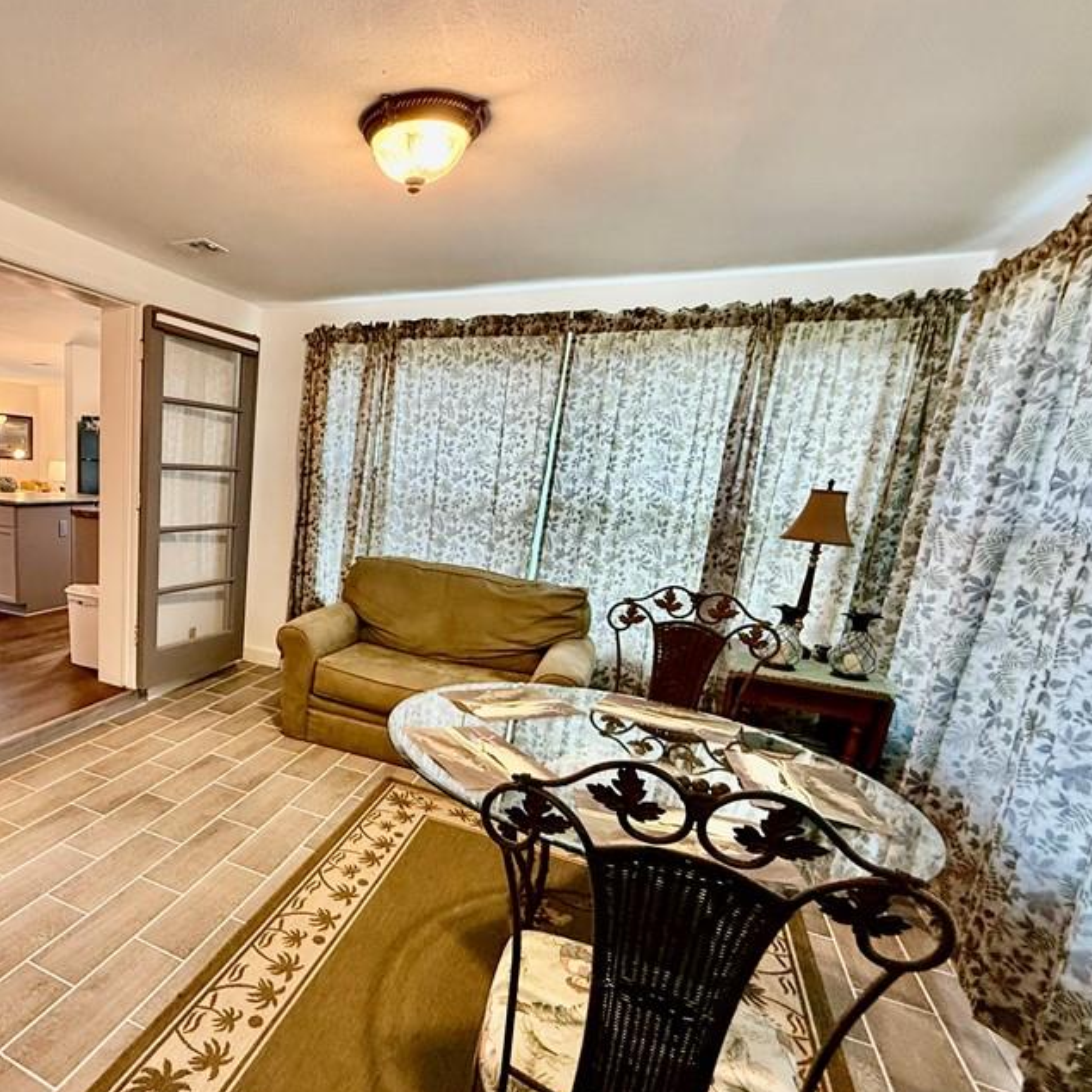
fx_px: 714
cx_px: 245
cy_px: 617
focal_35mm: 20
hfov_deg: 68.8
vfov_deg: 74.5
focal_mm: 2.22
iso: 400
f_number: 2.2
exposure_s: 1/60
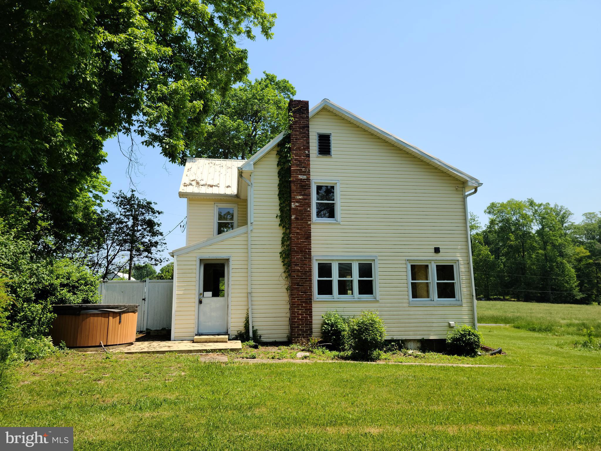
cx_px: 300
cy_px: 226
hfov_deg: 63.4
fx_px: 486
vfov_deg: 49.7
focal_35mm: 28
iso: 25
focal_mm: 5.9
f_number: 2
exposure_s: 1/693
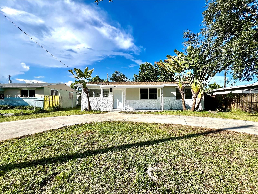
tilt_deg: +2.1
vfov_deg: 89.9
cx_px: 129
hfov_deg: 106.2
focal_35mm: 13
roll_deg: +1.4
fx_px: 97
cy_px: 97
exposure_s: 1/1727
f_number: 1.8
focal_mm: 1.57
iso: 32
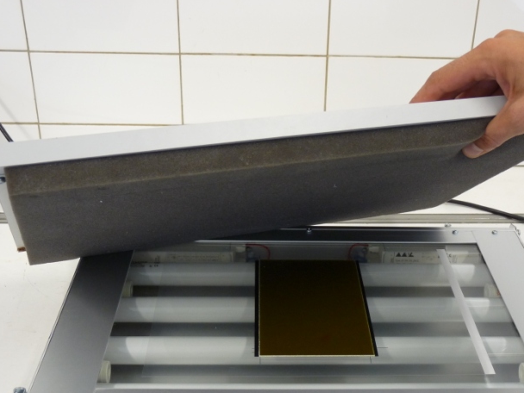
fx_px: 757
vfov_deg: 29.0
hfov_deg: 38.0
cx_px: 321
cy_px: 250
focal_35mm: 50
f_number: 3
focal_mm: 6.8
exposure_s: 1/30
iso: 200
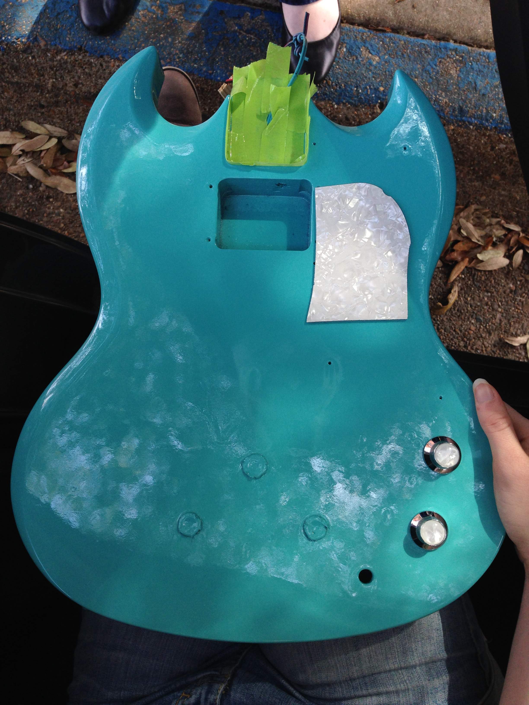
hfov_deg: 42.9
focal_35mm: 33
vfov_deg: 55.4
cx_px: 264
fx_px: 672
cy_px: 352
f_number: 2.4
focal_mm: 4.12
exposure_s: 1/120
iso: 64
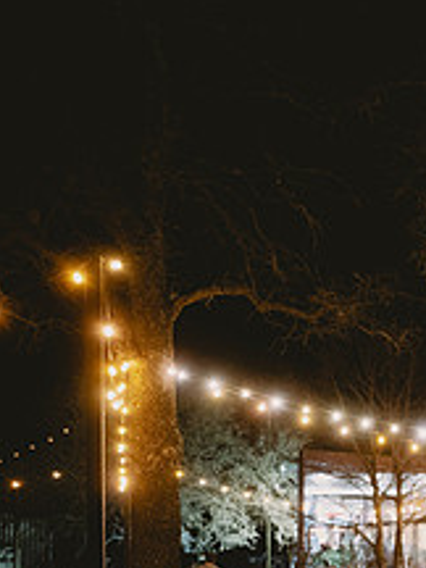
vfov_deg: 23.8
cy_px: 505
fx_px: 1313
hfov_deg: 16.2
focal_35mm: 80
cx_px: 715
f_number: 2.8
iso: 3200
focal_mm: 31
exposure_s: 1/50
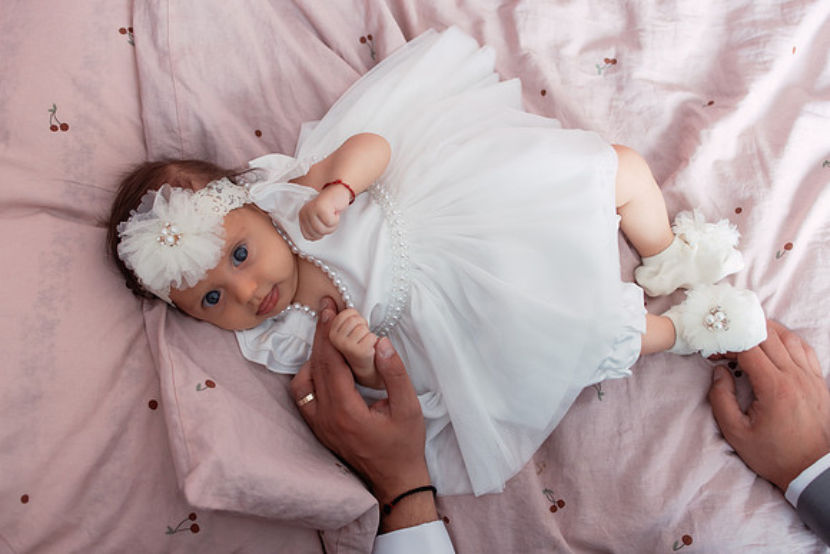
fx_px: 918
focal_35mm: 40
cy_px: 276
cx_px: 404
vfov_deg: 33.6
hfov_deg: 48.6
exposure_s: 1/200
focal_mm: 35
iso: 640
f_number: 3.2
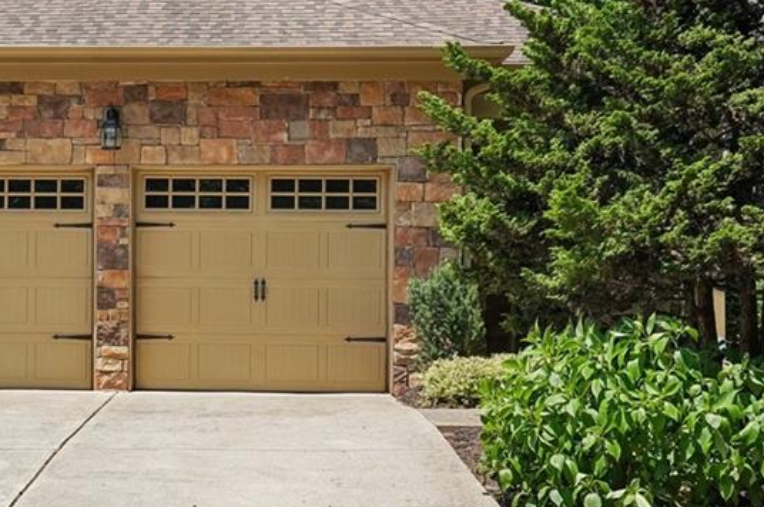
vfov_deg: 20.6
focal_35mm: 66
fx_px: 1398
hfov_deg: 29.7
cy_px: 294
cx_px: 133
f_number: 8
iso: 800
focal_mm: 34.5
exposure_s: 1/1250
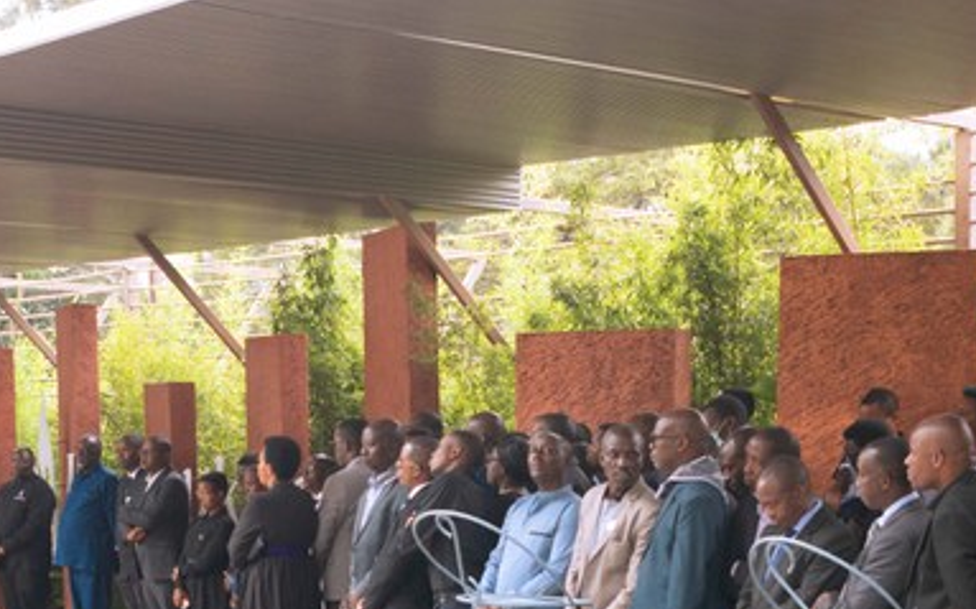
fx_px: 2074
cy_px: 706
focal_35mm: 78
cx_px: 485
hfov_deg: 26.5
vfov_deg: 16.1
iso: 500
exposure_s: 1/160
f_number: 4
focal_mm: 24
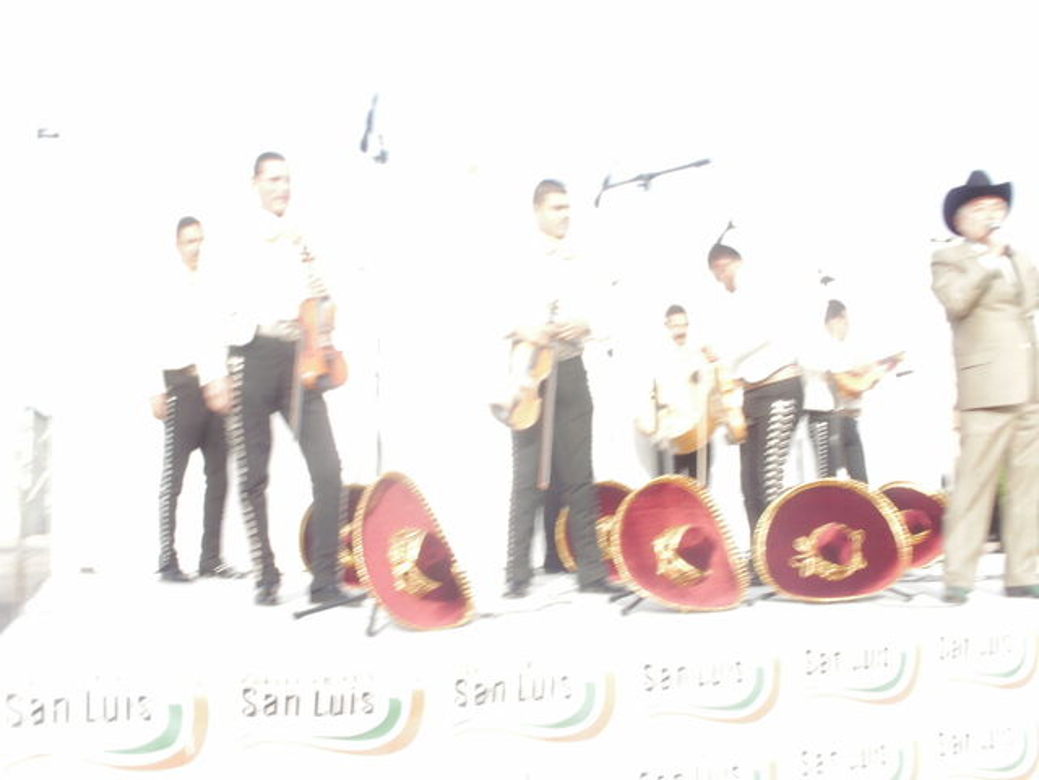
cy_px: 390
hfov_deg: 51.4
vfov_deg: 39.7
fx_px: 1081
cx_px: 520
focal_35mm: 36
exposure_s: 1/80
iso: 100
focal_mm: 6.3
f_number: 5.6
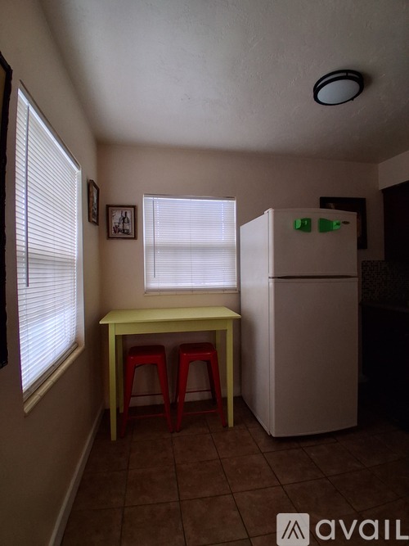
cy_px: 273
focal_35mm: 17
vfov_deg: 91.0
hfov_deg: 74.7
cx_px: 204
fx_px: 268
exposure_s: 1/60
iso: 160
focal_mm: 1.4
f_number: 2.2
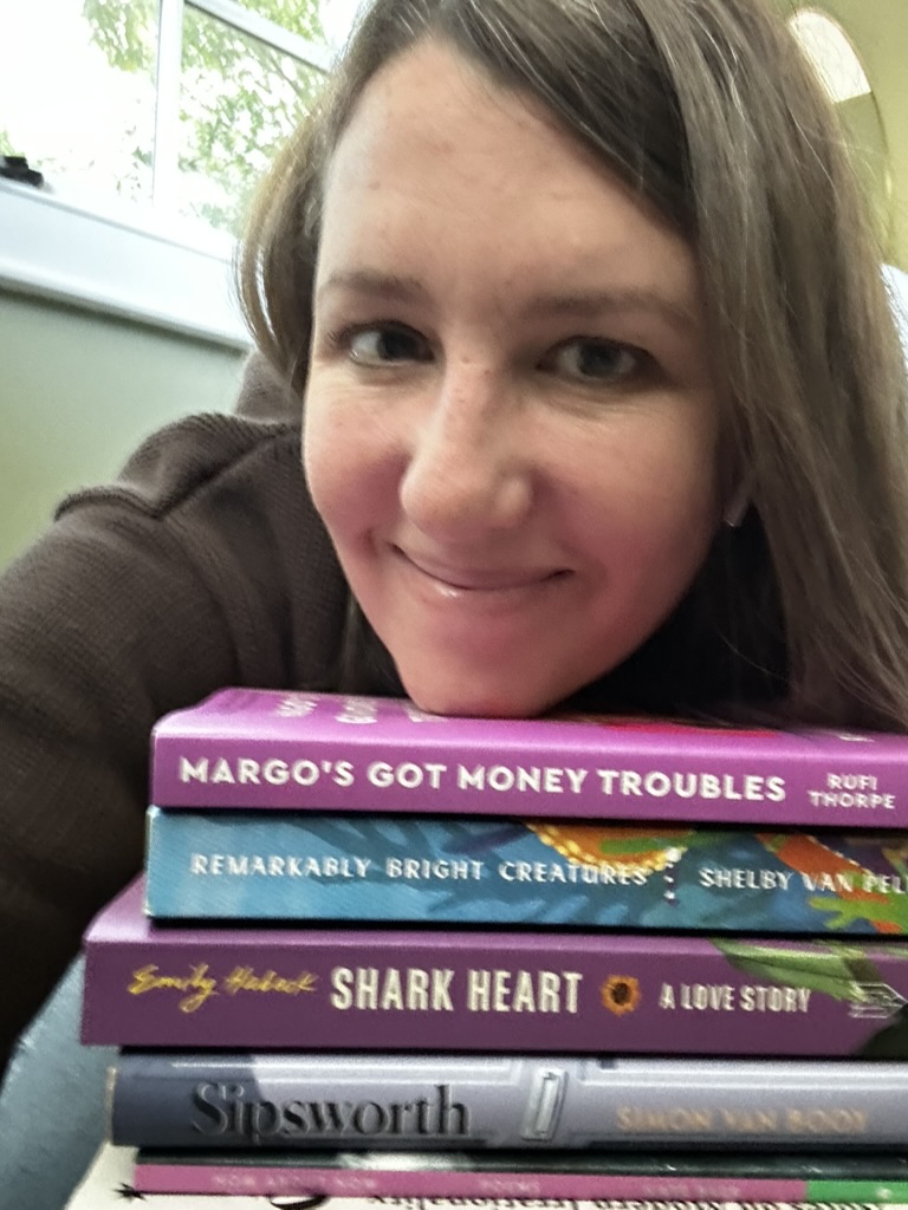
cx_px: 454
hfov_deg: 46.8
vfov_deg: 60.0
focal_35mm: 30
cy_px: 605
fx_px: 1049
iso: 640
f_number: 1.9
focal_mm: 2.69
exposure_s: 1/19
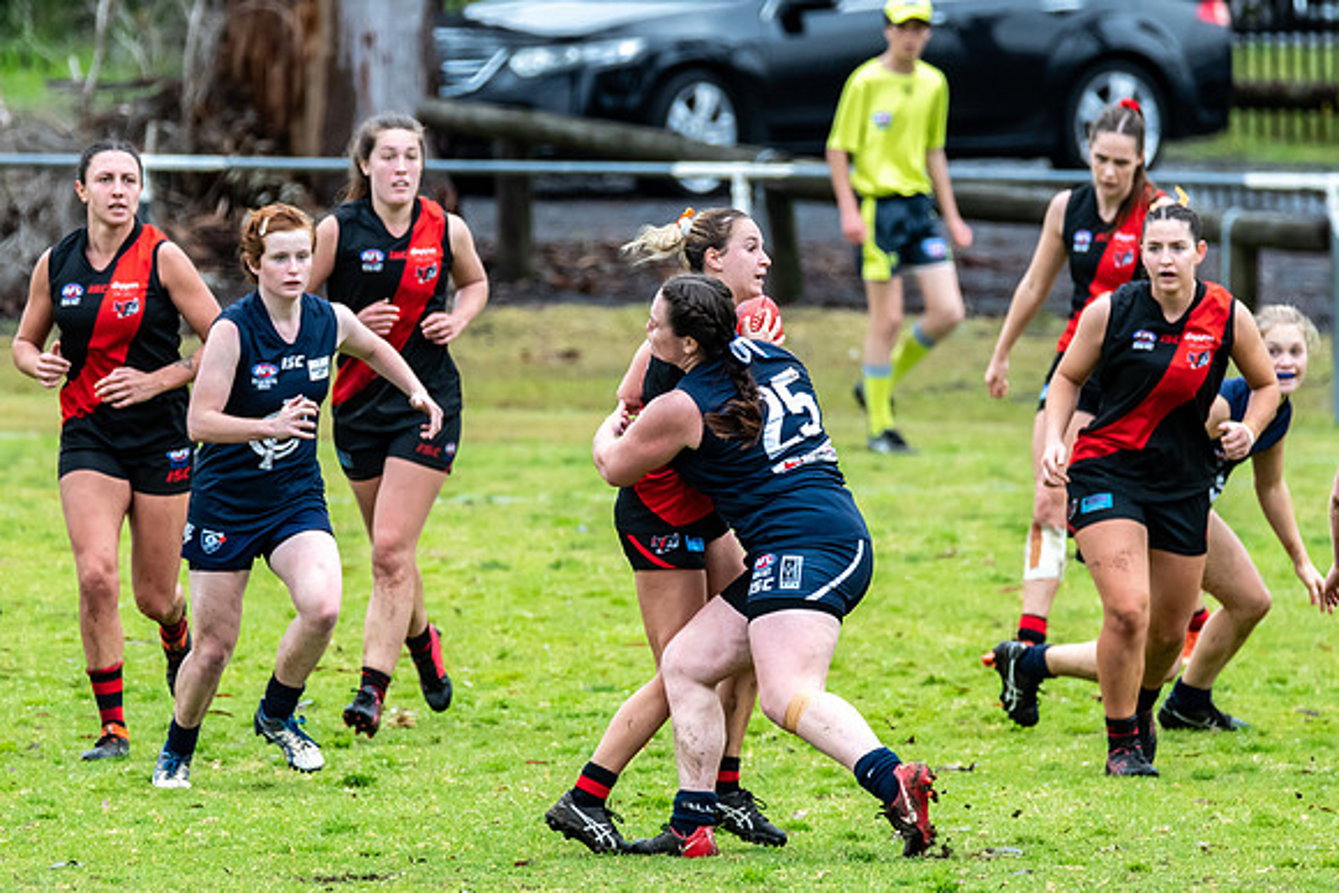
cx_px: 607
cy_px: 488
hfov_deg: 2.9
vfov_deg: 2.0
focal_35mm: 705
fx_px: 26224
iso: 1250
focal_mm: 420
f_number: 7.1
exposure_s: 1/1250
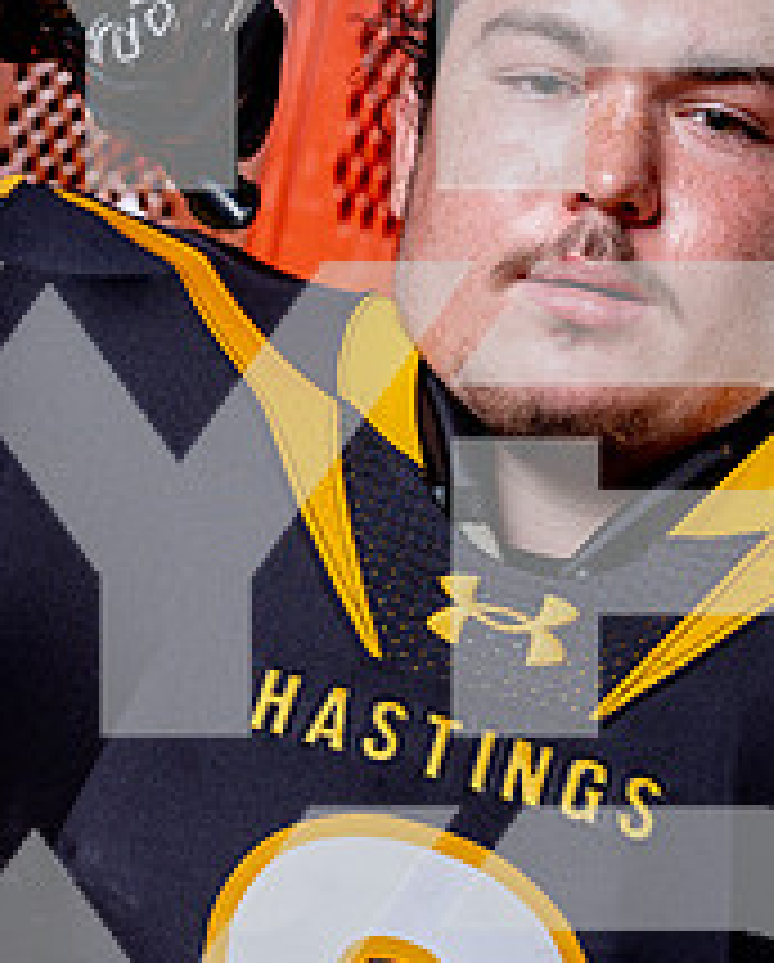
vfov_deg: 12.6
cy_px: 502
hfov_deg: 10.1
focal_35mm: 153
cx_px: 364
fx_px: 4369
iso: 100
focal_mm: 60
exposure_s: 1/250
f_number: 4
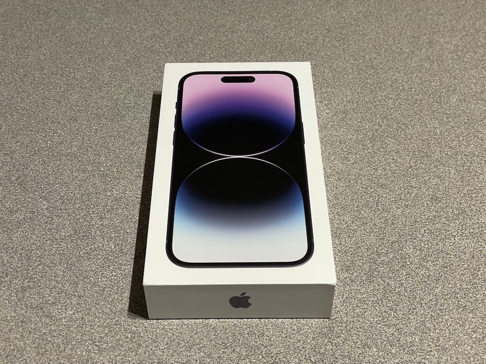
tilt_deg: -48.3
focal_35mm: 52
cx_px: 243
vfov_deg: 28.0
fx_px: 730
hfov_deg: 36.8
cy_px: 182
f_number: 2
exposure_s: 1/60
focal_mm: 6
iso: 320
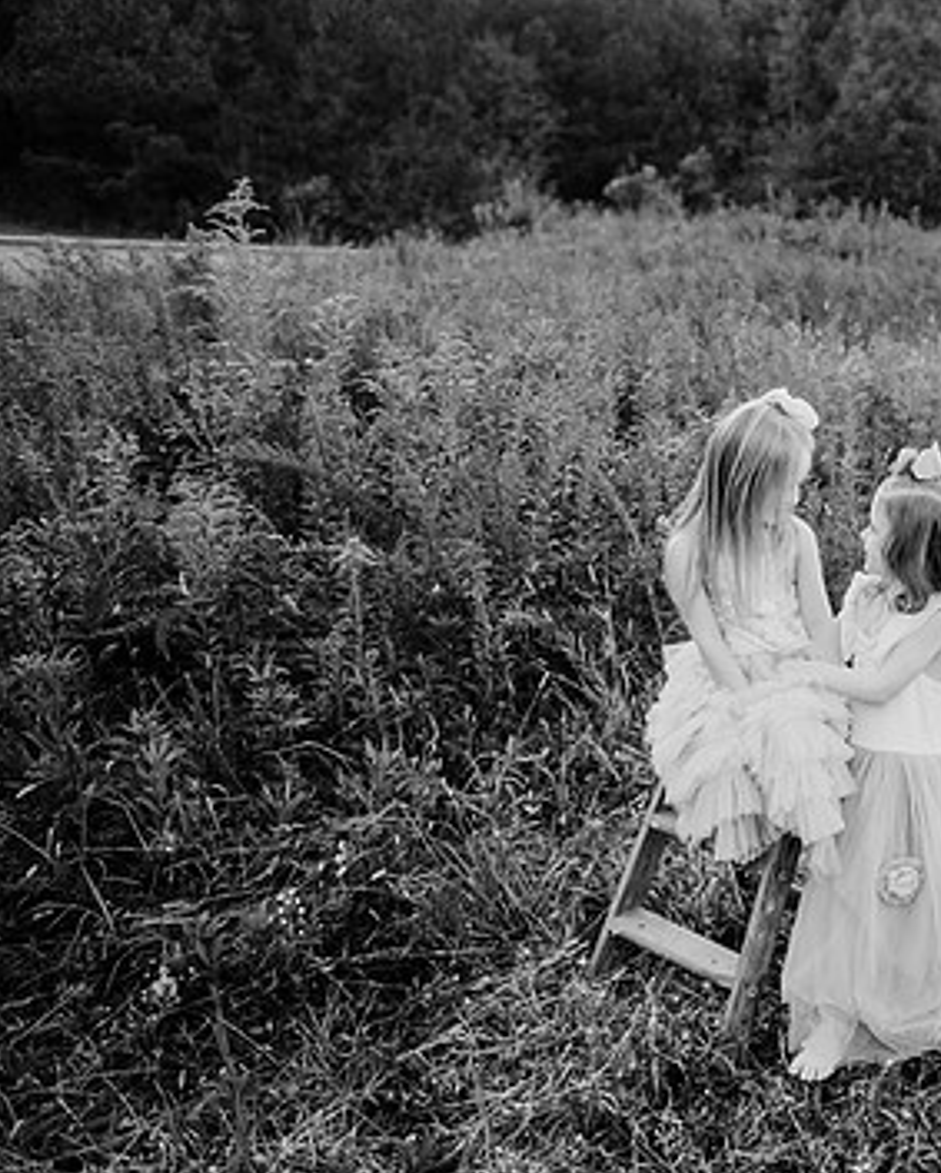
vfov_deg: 49.0
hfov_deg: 37.1
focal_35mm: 37
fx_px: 1286
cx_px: 878
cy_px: 550
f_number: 2.5
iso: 250
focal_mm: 24
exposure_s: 1/400
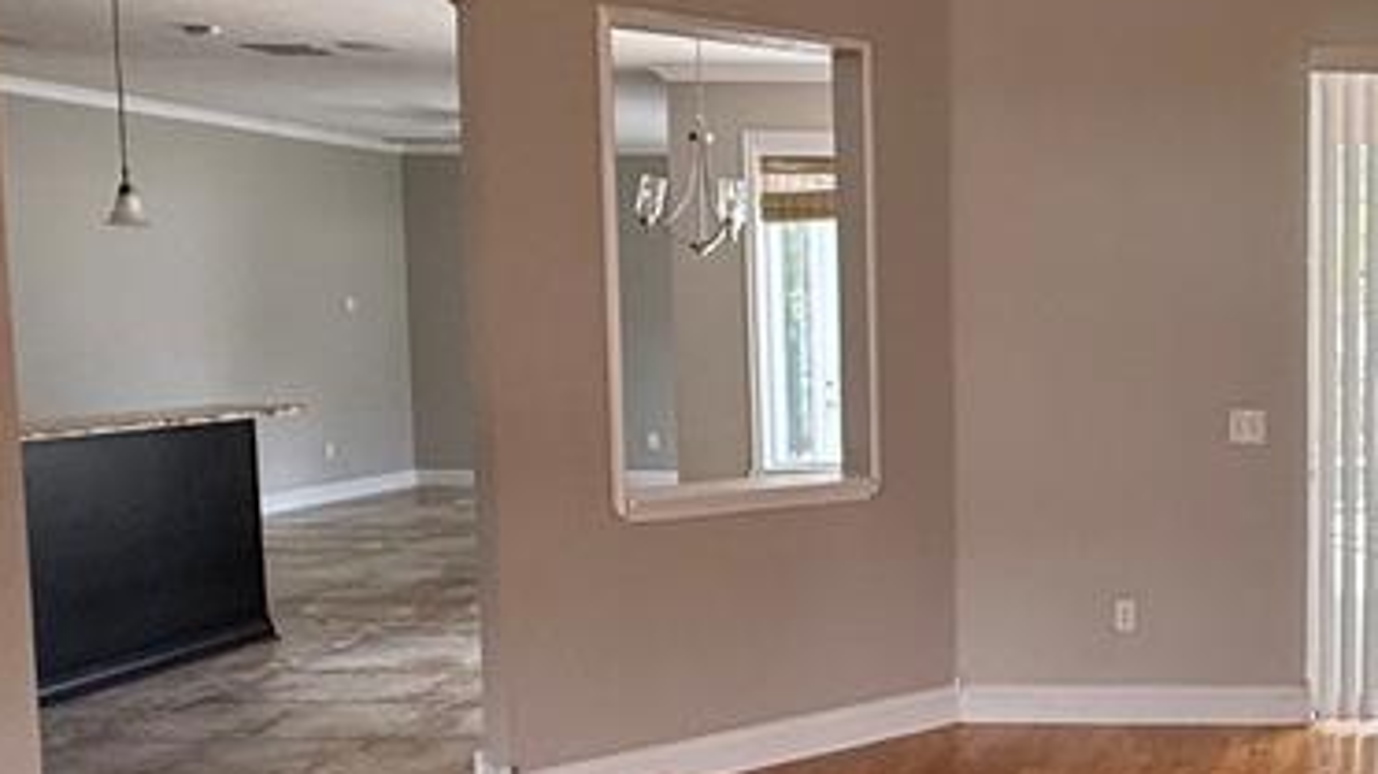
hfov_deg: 41.7
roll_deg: -0.5
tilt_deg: -4.7
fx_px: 1534
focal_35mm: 42
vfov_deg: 28.3
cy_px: 441
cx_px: 1389
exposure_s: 1/99
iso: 100
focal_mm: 2.22
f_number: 2.2
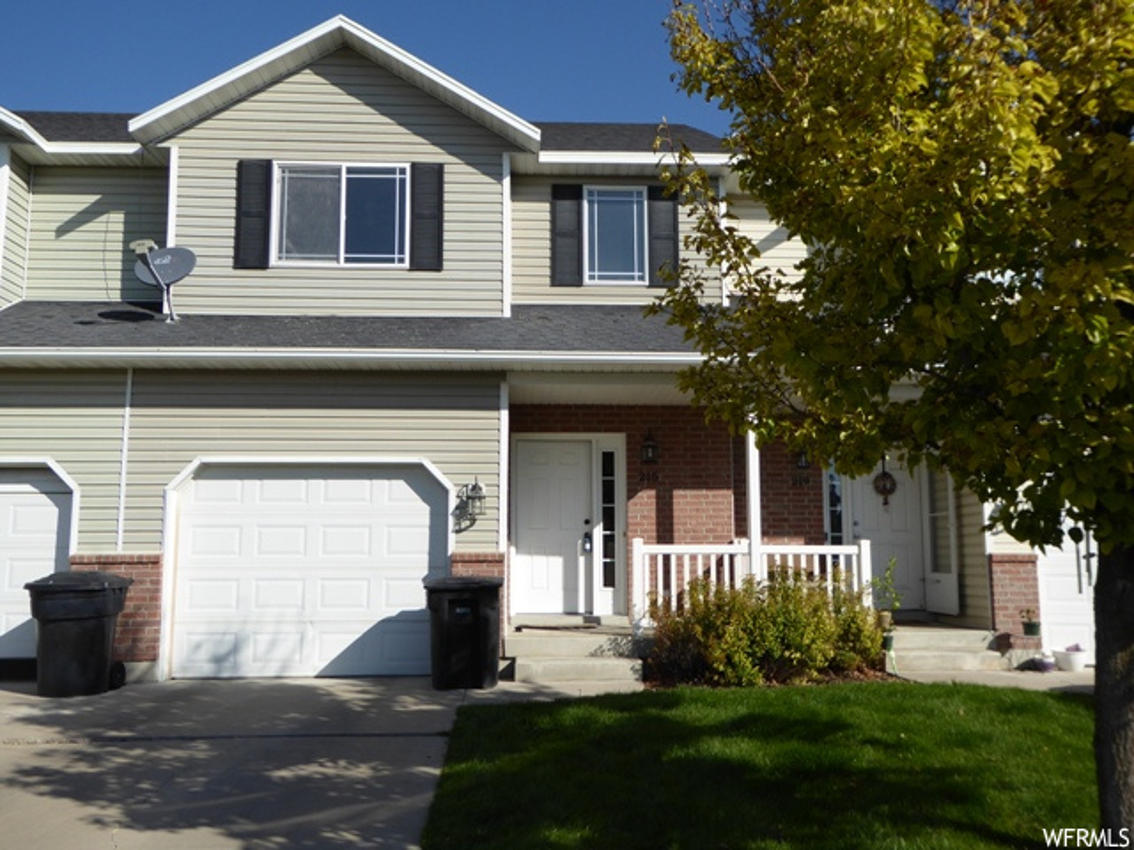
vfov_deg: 44.2
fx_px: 1048
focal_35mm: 32
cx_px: 567
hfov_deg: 56.8
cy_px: 425
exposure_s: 1/1000
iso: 80
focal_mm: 5.4
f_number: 3.5
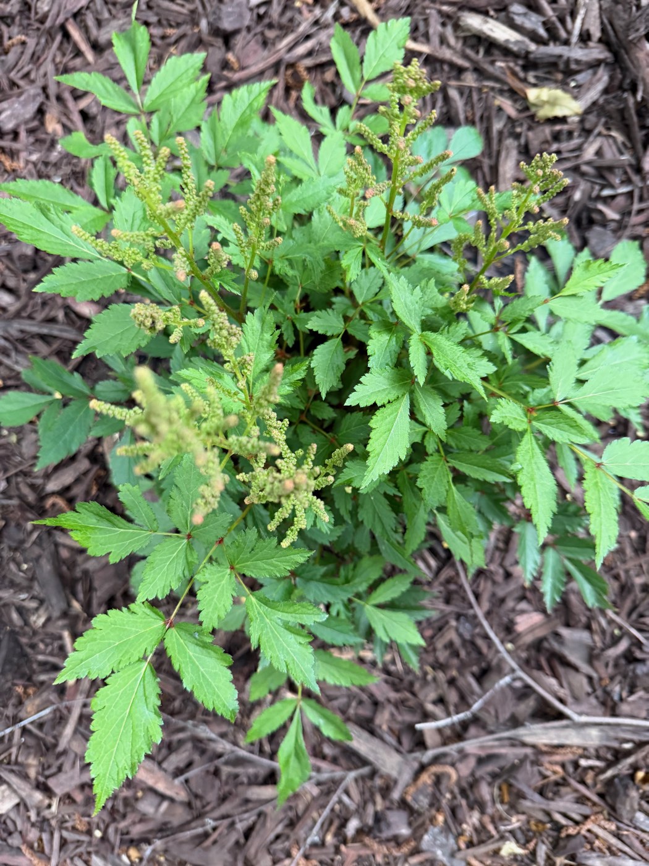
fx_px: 600
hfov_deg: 56.8
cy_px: 433
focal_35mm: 24
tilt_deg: -77.4
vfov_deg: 71.6
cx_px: 324
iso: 400
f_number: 1.78
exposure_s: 1/60
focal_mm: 6.76
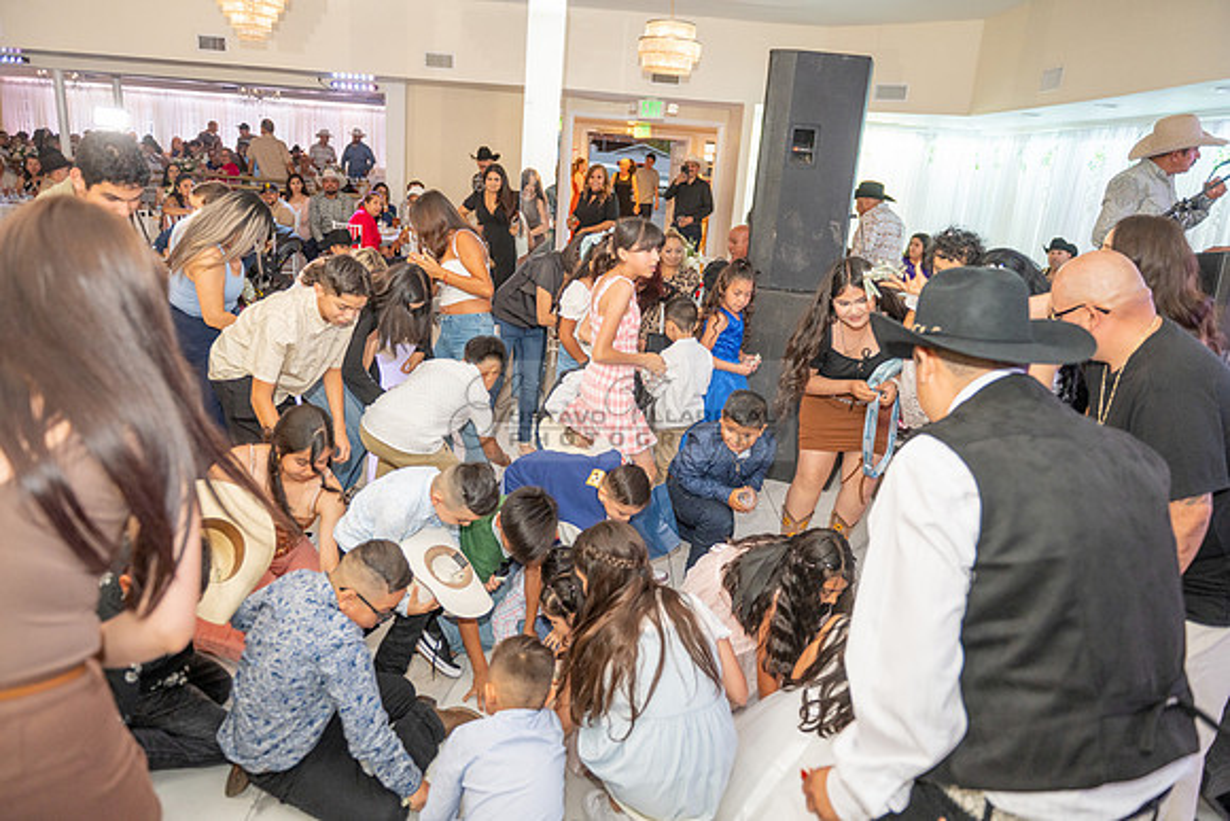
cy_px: 410
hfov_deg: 73.7
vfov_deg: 53.2
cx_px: 615
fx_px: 820
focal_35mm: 24
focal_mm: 24
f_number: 3.2
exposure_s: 1/160
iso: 800
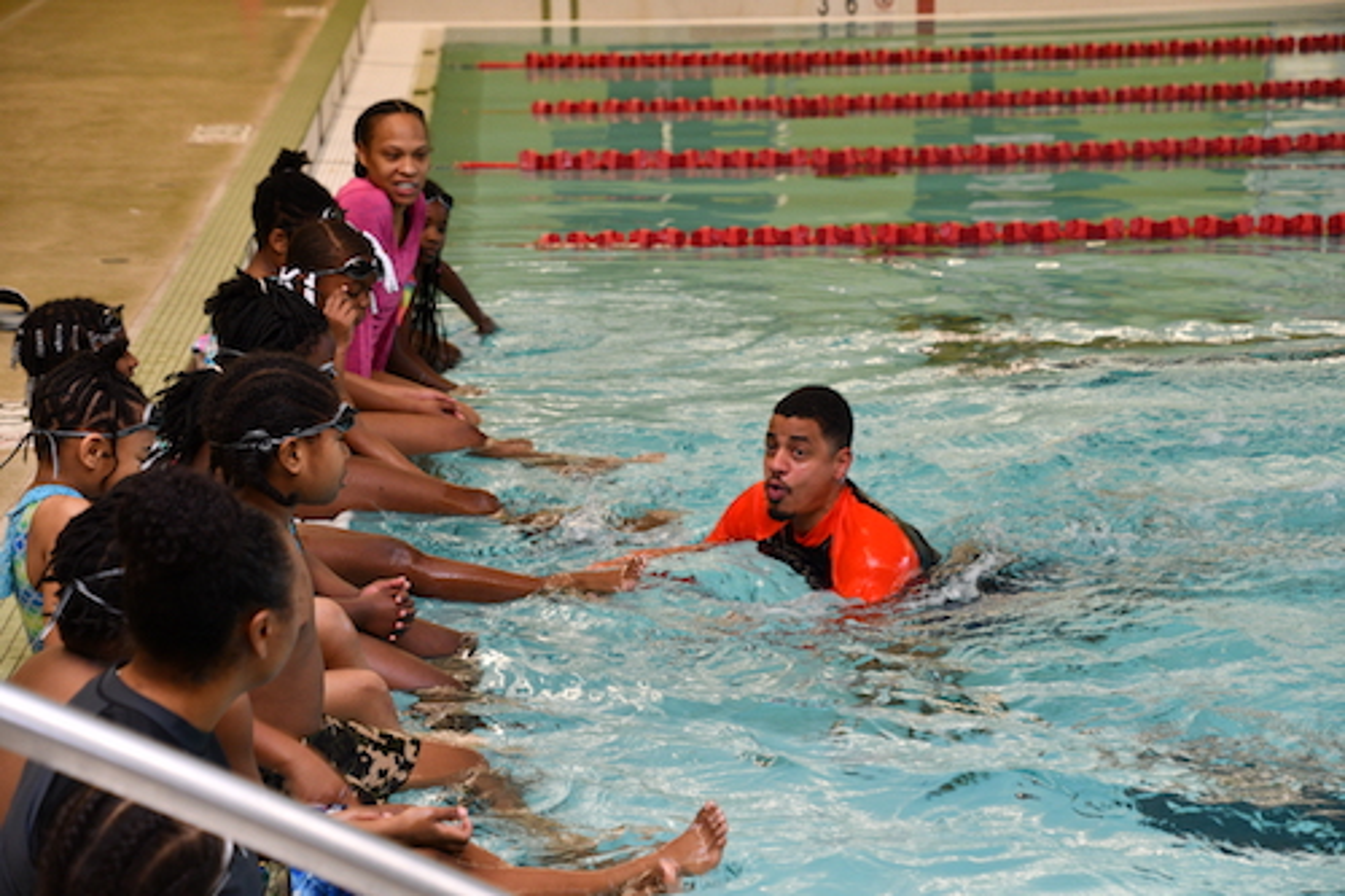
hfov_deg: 19.5
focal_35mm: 105
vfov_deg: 13.0
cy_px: 448
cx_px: 672
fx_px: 3921
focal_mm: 70
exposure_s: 1/60
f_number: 5
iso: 640
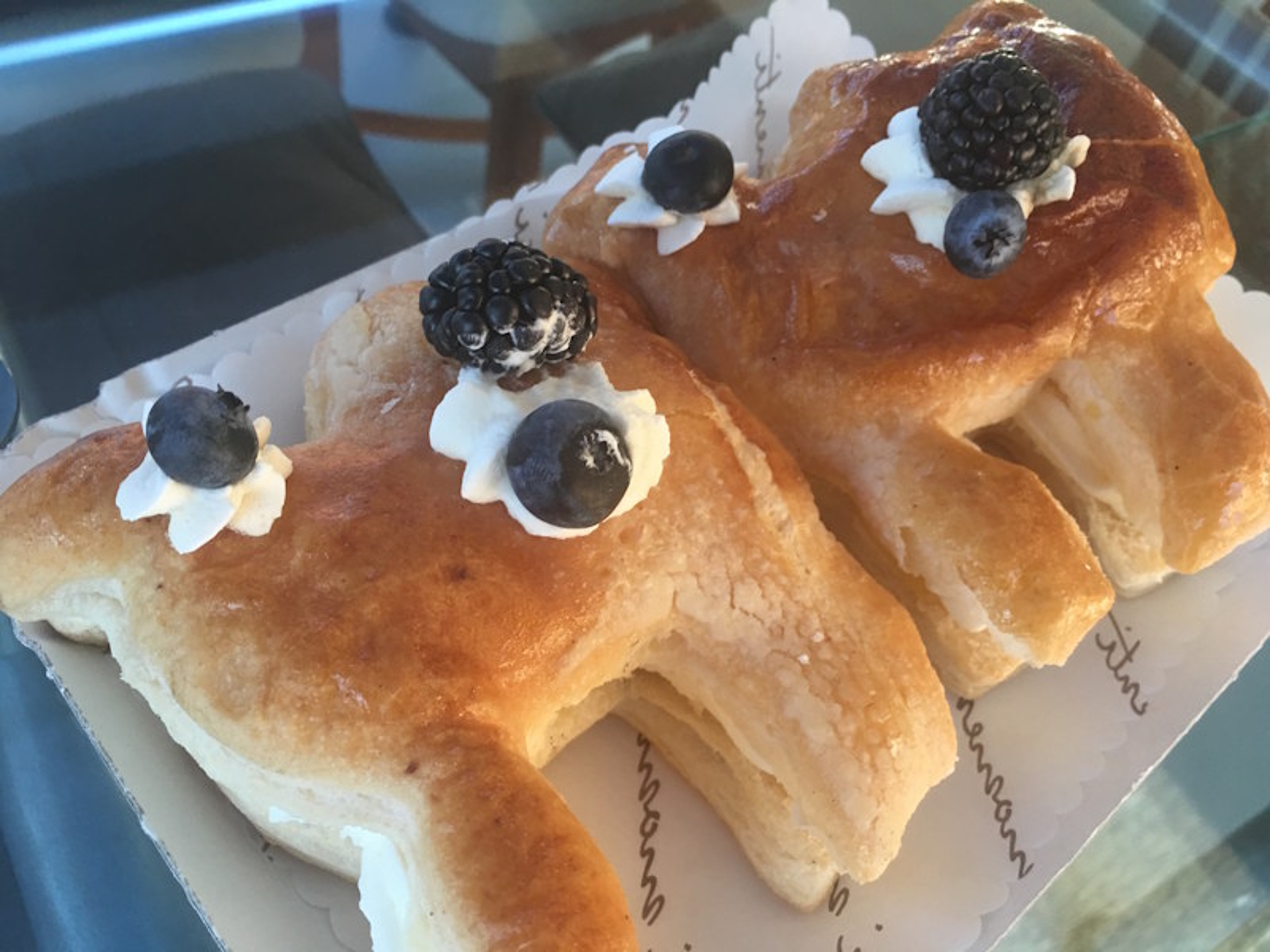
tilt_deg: -54.6
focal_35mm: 29
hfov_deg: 61.7
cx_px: 635
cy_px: 476
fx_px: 1064
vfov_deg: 48.2
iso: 64
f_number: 2.2
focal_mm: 4.15
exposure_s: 1/17
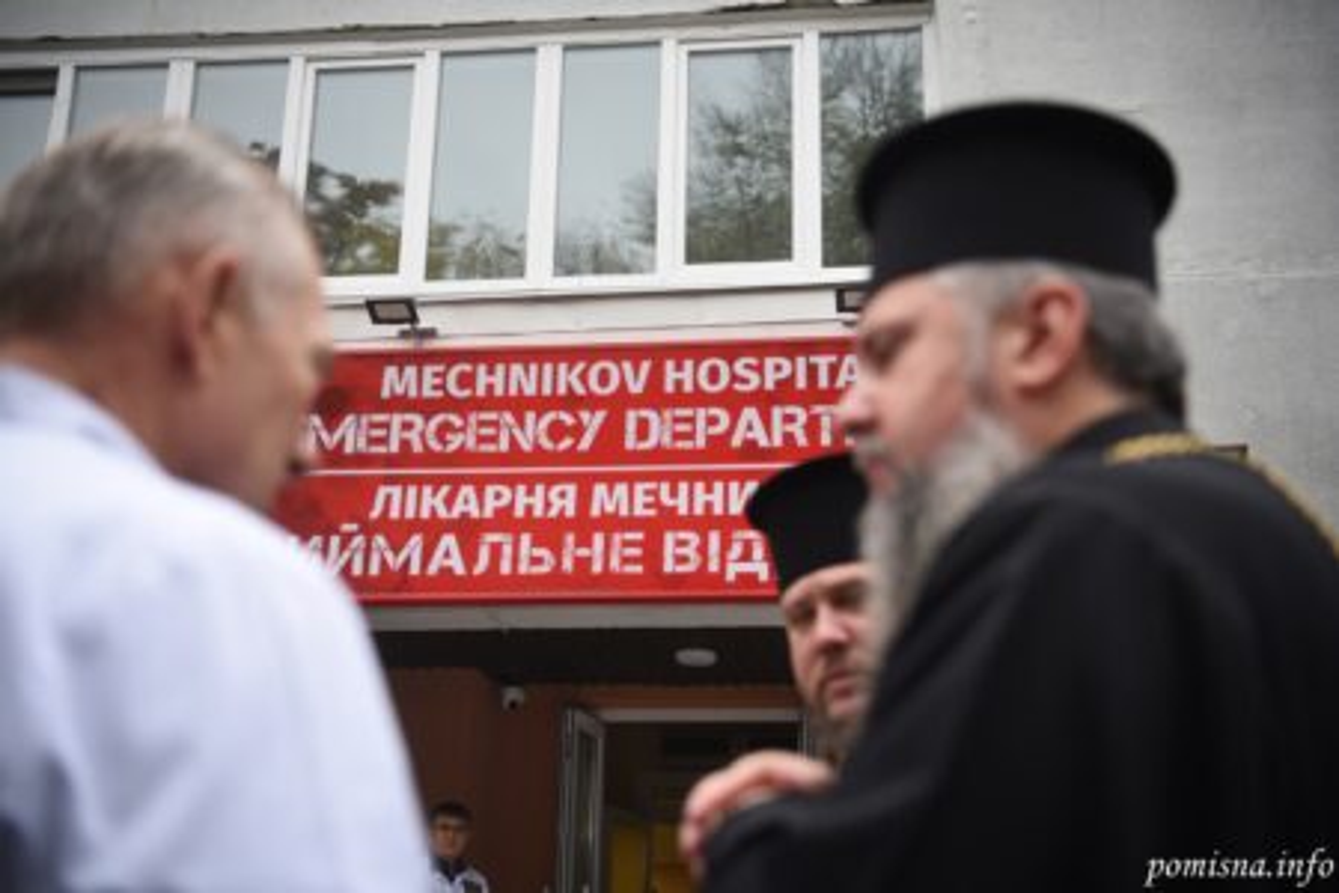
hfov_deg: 44.5
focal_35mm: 44
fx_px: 1636
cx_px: 670
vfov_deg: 30.5
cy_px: 446
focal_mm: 44
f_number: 2.8
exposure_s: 1/125
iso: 140
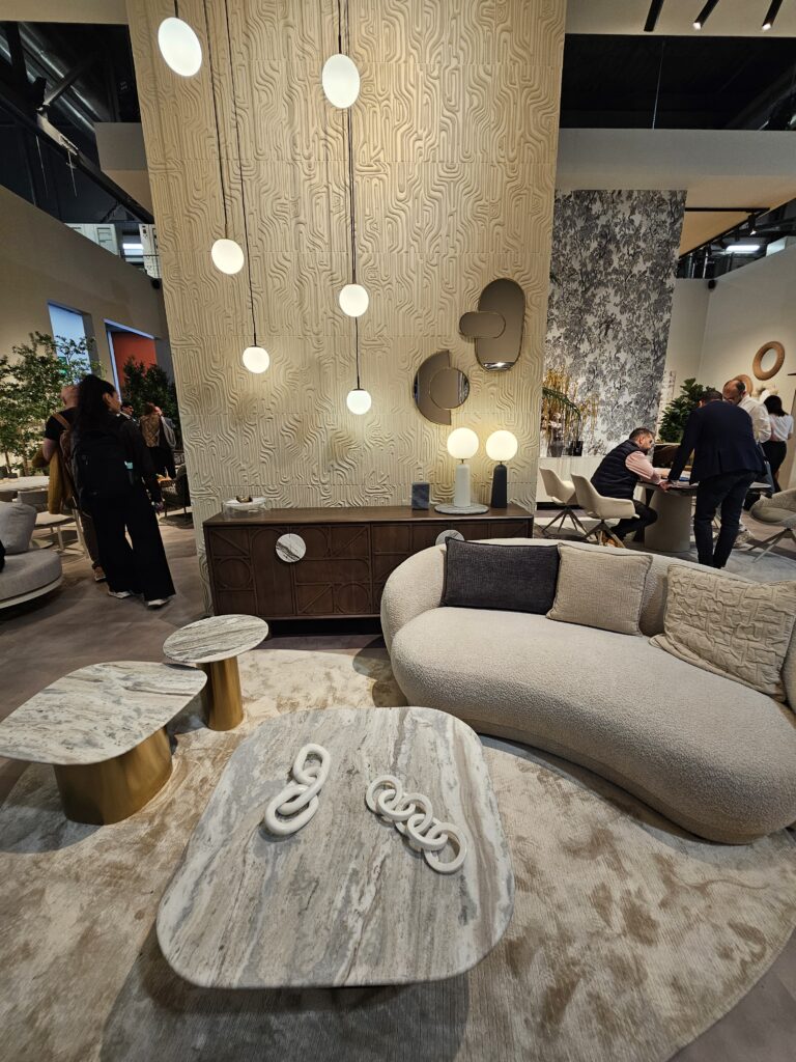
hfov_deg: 89.9
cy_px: 531
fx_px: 399
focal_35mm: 13
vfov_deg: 106.2
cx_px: 398
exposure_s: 1/61.3
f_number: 2.2
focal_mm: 2.2
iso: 80
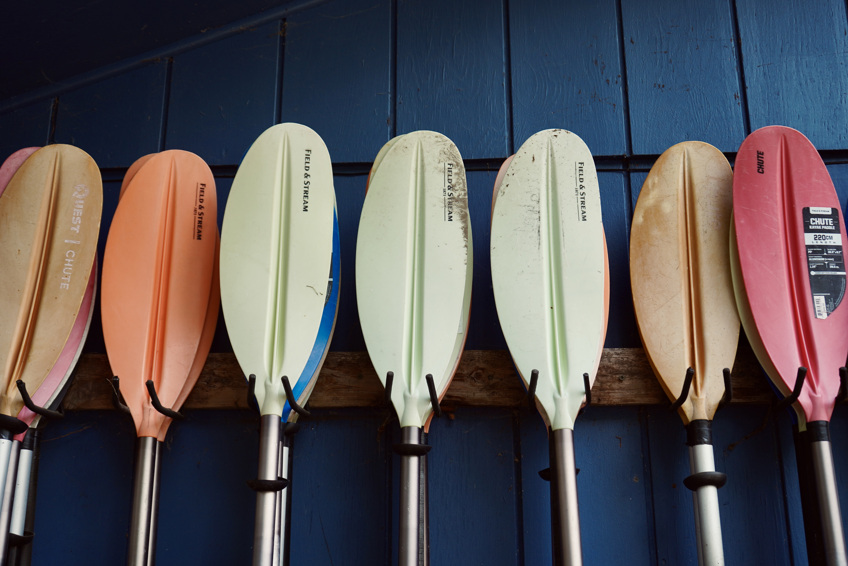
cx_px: 424
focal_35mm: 44
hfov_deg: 44.5
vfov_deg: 30.5
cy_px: 283
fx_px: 1036
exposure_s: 1/160
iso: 160
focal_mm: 44
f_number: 4.5
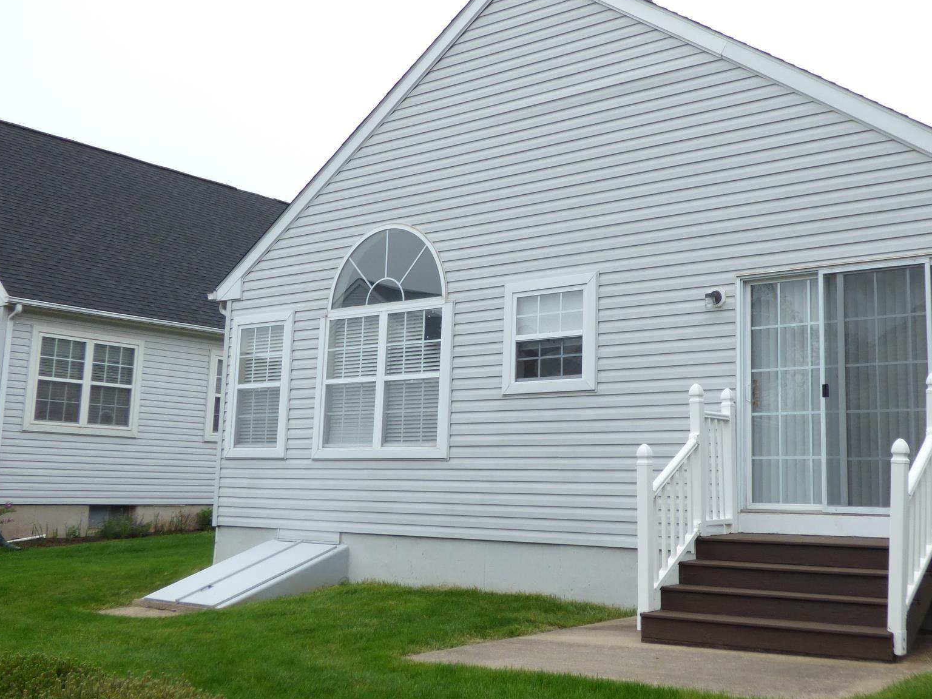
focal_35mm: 40
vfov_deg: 35.9
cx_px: 567
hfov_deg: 46.5
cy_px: 321
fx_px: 1077
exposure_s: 1/800
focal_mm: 5.29
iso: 200
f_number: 3.3
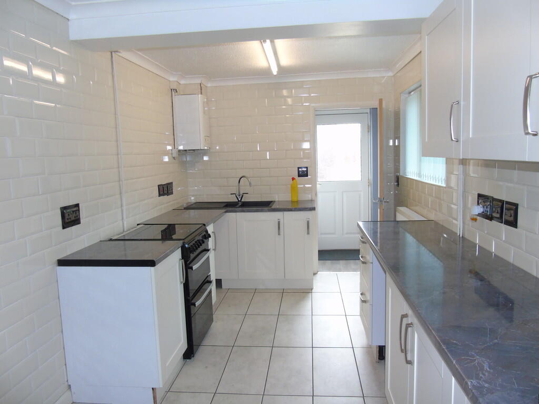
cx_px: 270
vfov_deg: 54.9
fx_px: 389
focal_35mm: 25
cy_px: 202
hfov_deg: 69.4
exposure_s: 1/30
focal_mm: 4.4
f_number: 3.4
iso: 200
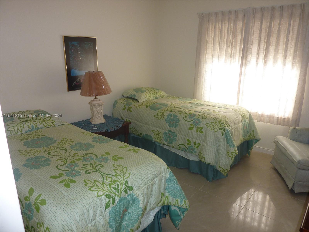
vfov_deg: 54.9
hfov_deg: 69.4
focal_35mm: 25
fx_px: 223
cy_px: 116
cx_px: 154
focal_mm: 4.1
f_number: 3.3
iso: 100
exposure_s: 1/30
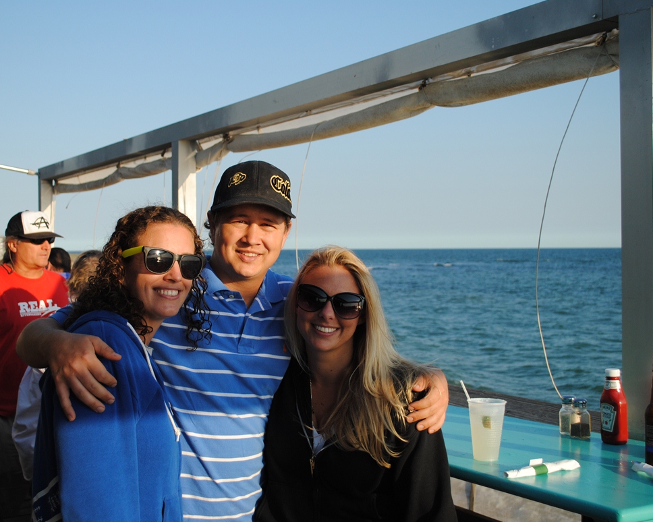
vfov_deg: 34.1
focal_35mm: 44
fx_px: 850
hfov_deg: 41.9
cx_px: 281
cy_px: 262
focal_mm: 26
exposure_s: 1/1000
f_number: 4.5
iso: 200
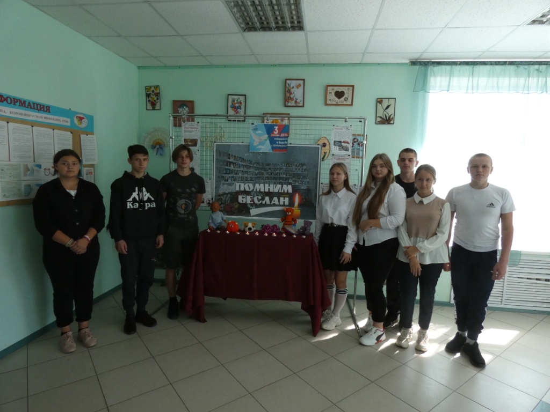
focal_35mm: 20
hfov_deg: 81.7
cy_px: 206
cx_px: 275
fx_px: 318
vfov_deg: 66.0
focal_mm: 3.6
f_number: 3.2
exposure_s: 1/200
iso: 400
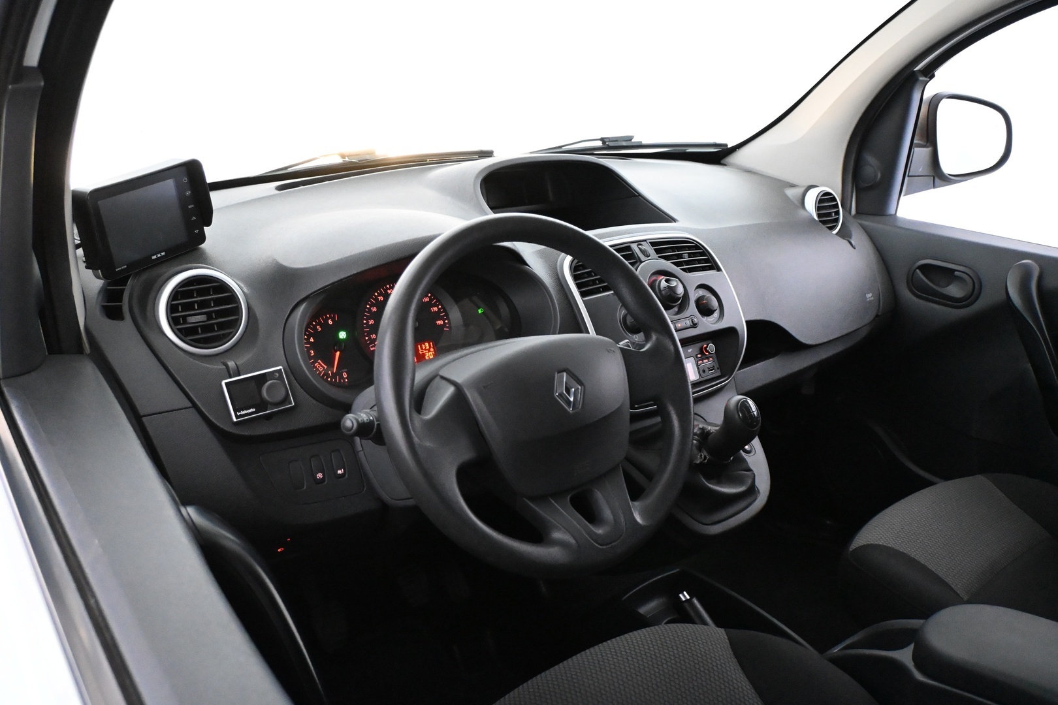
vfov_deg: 43.6
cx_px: 529
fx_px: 882
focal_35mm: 30
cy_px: 352
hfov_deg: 61.9
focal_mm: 20
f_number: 3.8
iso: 7200
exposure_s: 1/60
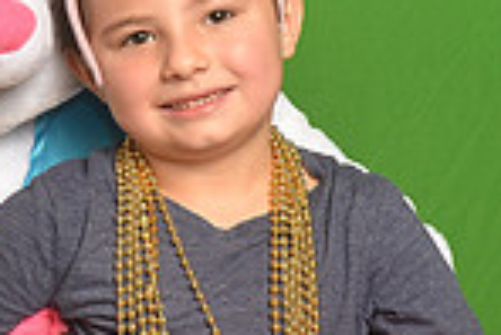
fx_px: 2367
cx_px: 14
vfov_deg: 8.1
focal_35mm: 170
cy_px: 64
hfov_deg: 12.0
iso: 200
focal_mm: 29
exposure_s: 1/60
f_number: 6.3
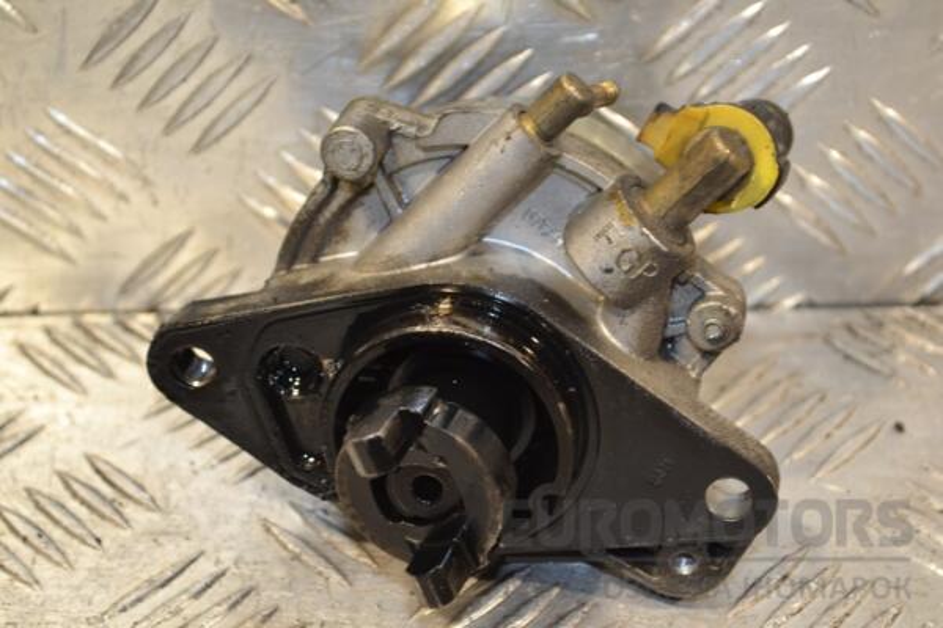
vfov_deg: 18.9
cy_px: 314
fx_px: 1886
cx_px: 472
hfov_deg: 28.1
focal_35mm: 72
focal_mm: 48
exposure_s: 1/60
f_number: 5.6
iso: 640
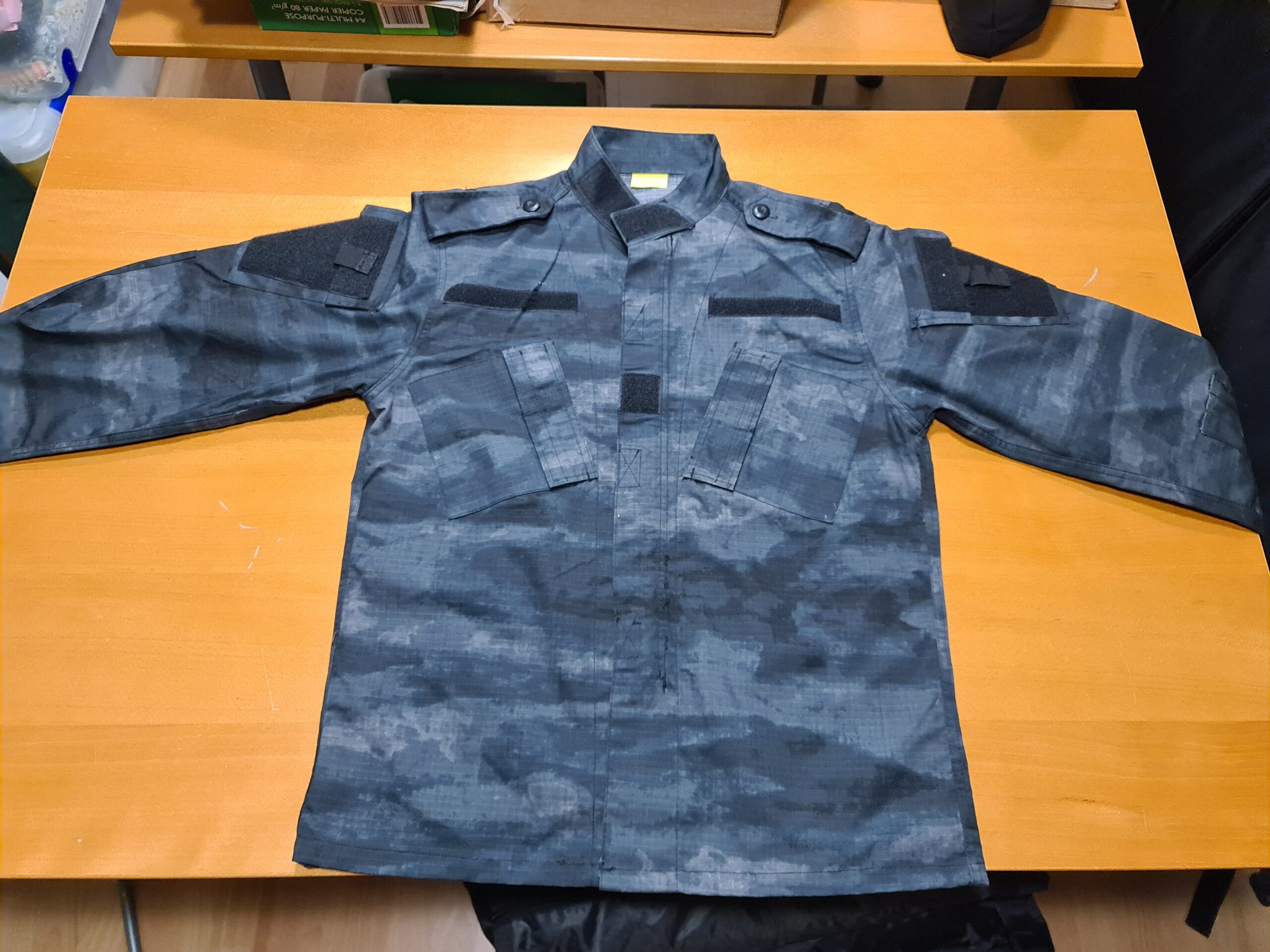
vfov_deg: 54.9
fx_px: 917
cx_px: 635
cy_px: 476
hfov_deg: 69.4
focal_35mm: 25
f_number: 1.8
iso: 800
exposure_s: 1/100
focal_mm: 7
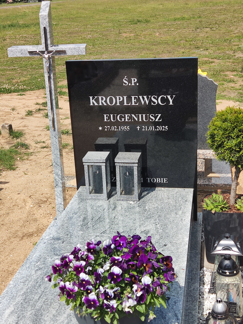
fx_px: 487
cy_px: 162
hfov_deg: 28.0
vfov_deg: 36.8
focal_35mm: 52
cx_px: 122
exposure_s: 1/1608
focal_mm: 4.71
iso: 50
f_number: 1.79
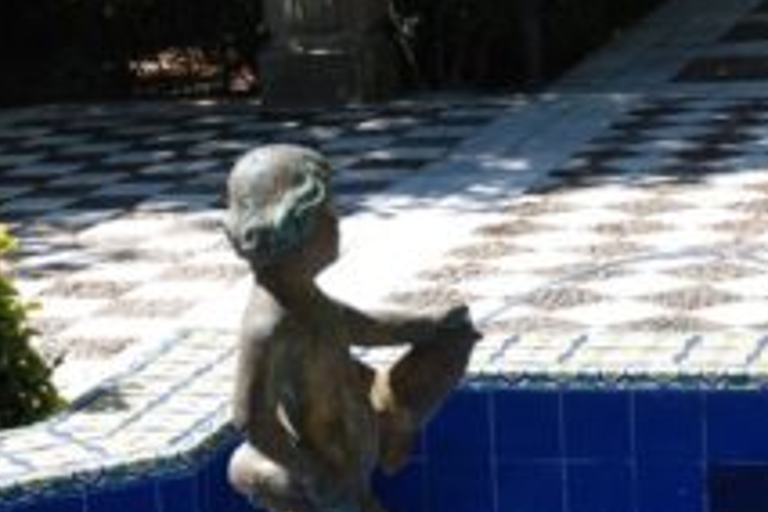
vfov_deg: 11.3
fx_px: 2560
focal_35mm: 120
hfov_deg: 17.0
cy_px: 535
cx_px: 483
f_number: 6.3
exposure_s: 1/160
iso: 100
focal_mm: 34
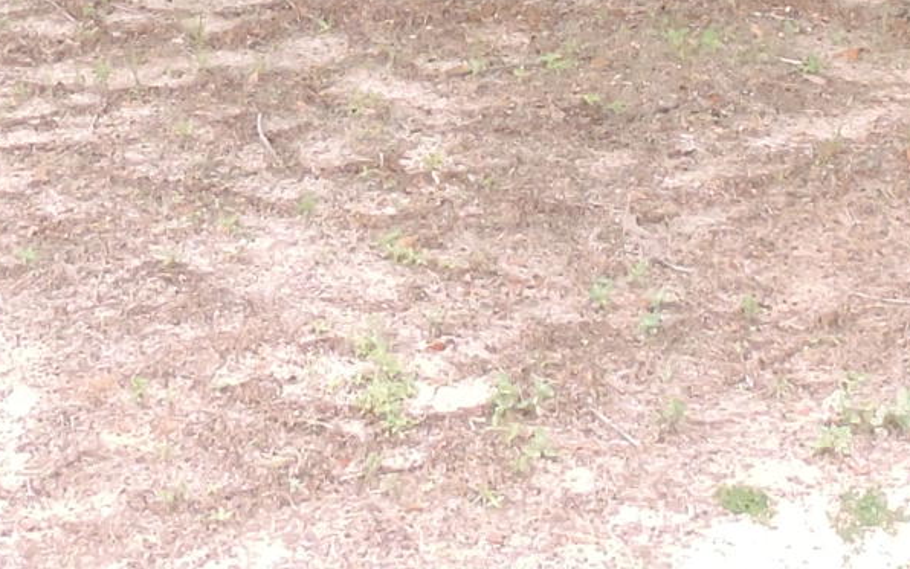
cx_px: 534
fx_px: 3176
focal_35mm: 128
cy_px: -668
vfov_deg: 9.4
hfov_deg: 16.3
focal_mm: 4.3
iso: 220
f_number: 3.3
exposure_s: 1/320
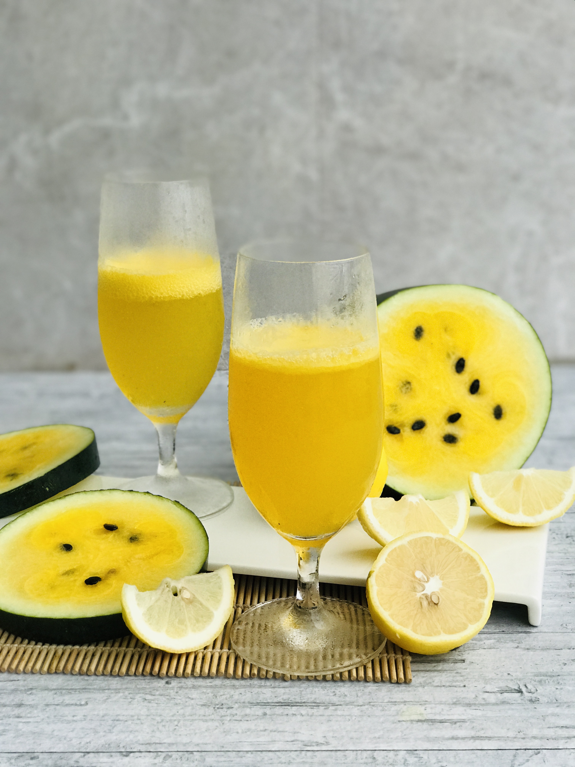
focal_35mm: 57
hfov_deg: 25.7
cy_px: 384
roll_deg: +1.2
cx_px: 288
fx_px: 1262
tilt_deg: -15.5
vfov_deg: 33.8
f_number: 2.8
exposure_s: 1/60
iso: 64
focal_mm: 6.6
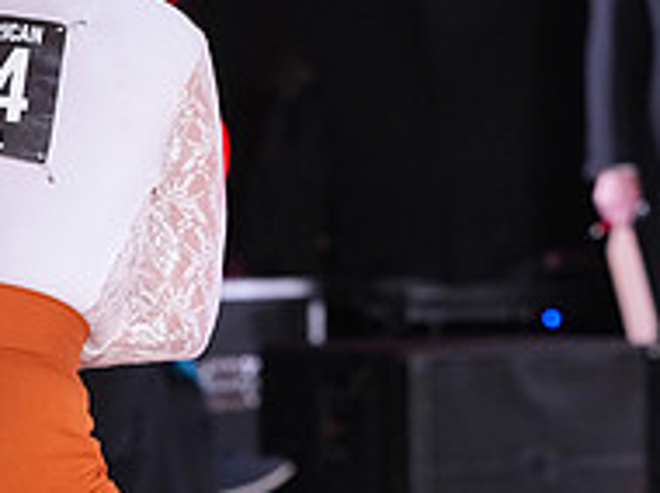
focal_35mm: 365
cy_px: 861
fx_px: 6950
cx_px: 224
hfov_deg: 5.4
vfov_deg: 4.0
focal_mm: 124
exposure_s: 1/250
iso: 4000
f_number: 4.5
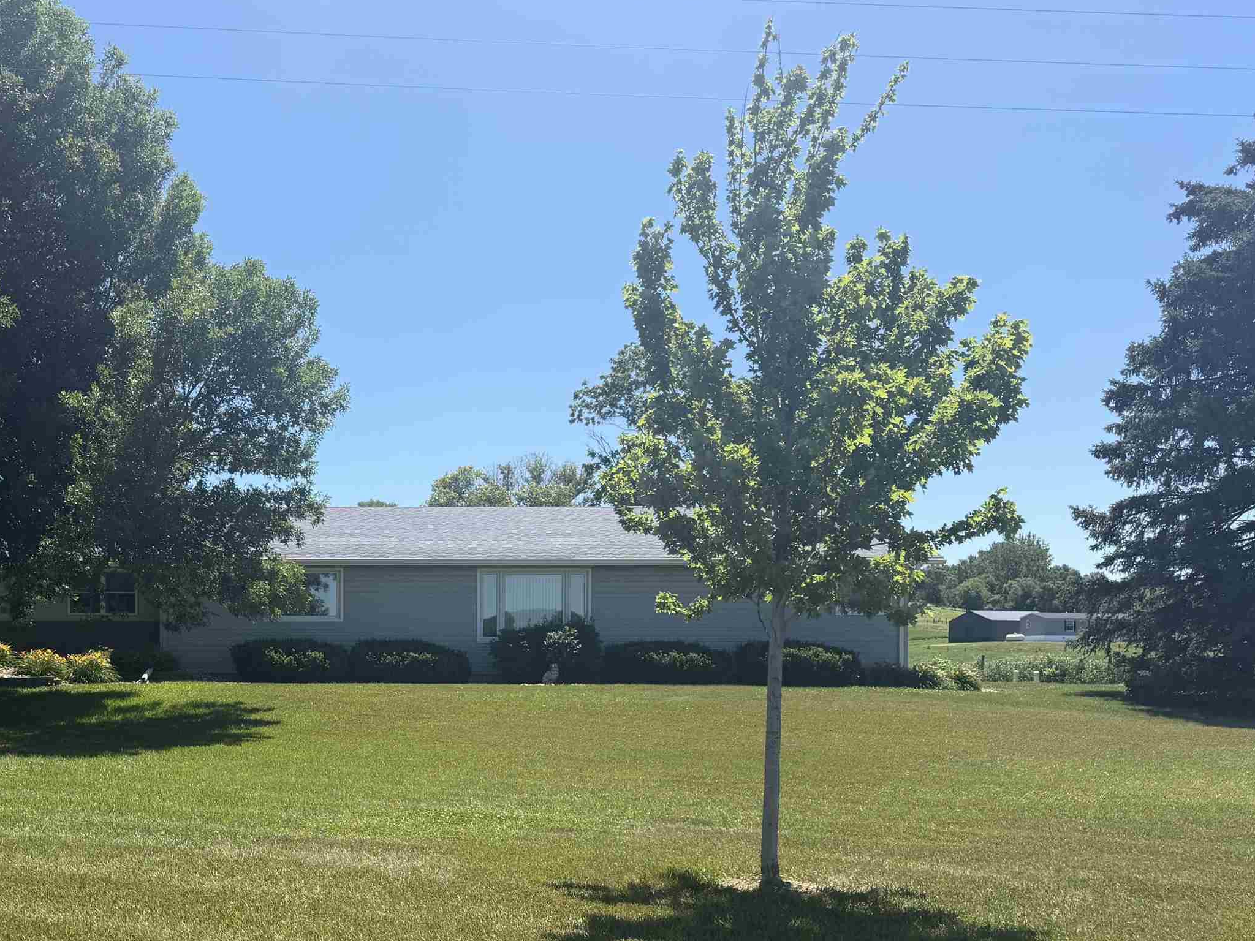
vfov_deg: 38.9
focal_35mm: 36
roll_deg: +0.5
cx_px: 340
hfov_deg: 49.6
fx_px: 1305
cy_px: 671
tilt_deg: -0.2
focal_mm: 6.76
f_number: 1.78
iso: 80
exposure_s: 1/3425
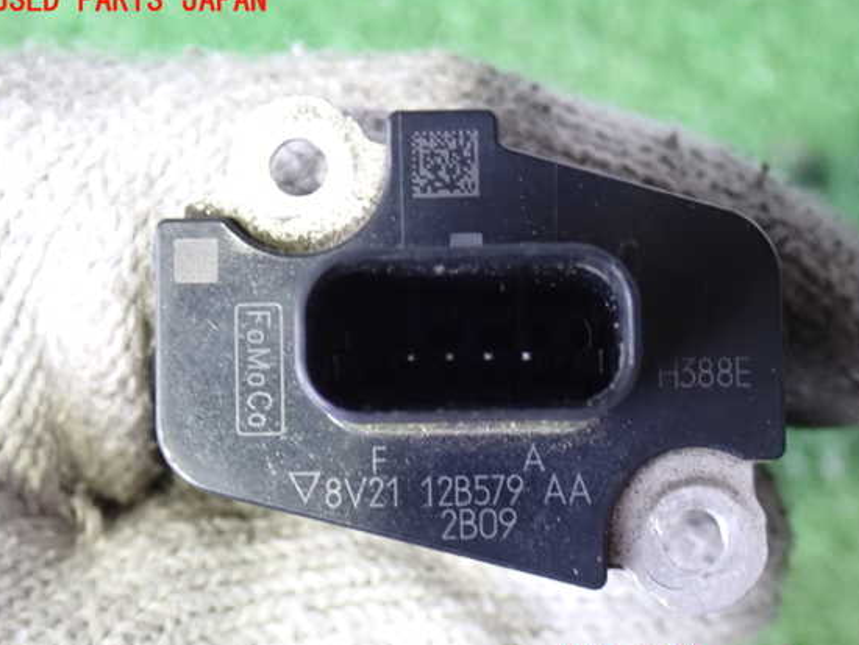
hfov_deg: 23.3
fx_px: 2085
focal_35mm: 84
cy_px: 333
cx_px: 451
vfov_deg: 17.6
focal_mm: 13.65
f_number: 4.1
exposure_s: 1/20
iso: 1600
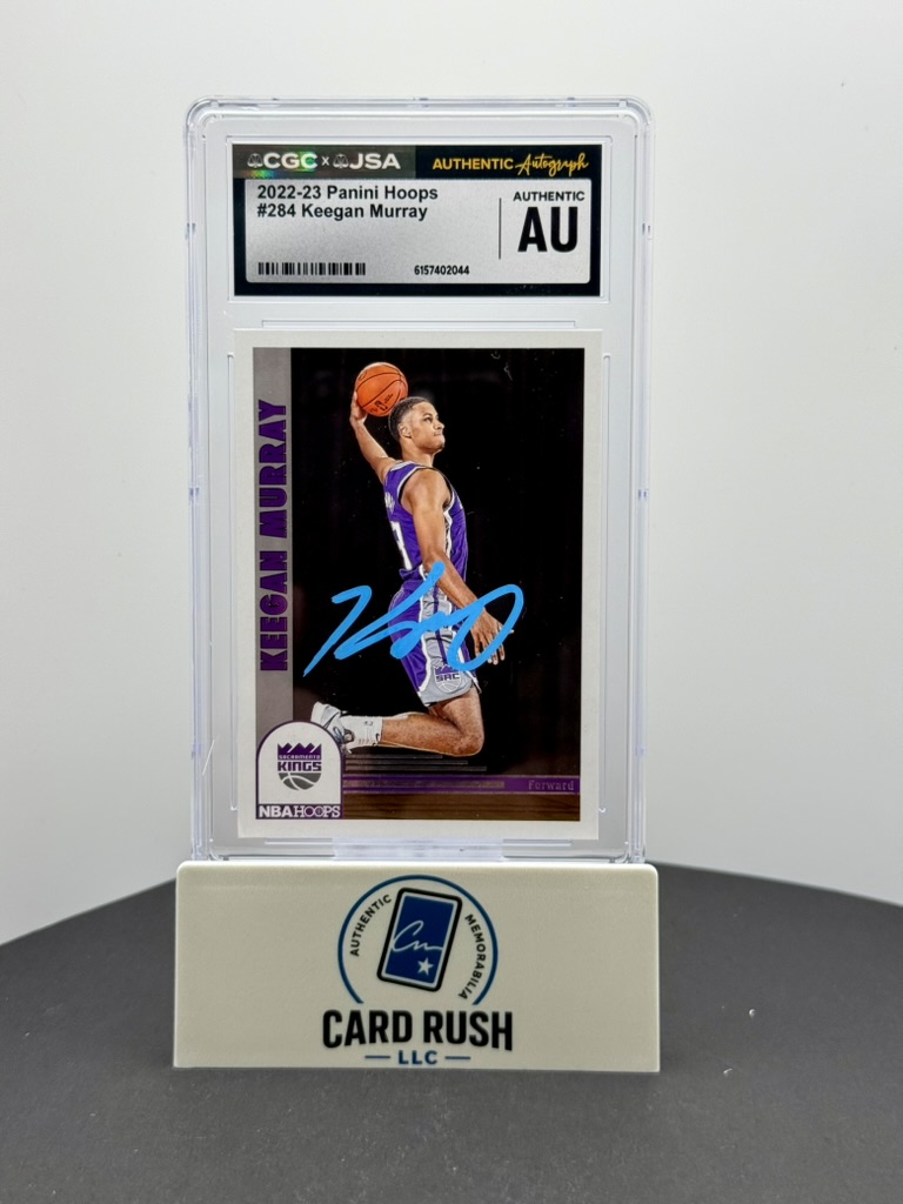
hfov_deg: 30.3
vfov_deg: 39.7
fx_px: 1670
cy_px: 602
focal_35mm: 48
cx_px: 452
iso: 80
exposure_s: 1/324
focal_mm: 6.76
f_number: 1.78
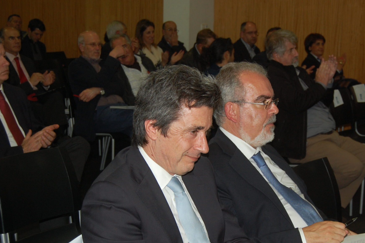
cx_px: 227
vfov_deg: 19.3
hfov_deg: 28.8
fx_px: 709
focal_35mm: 70
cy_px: 173
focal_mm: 32
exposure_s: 1/60
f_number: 4.5
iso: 400
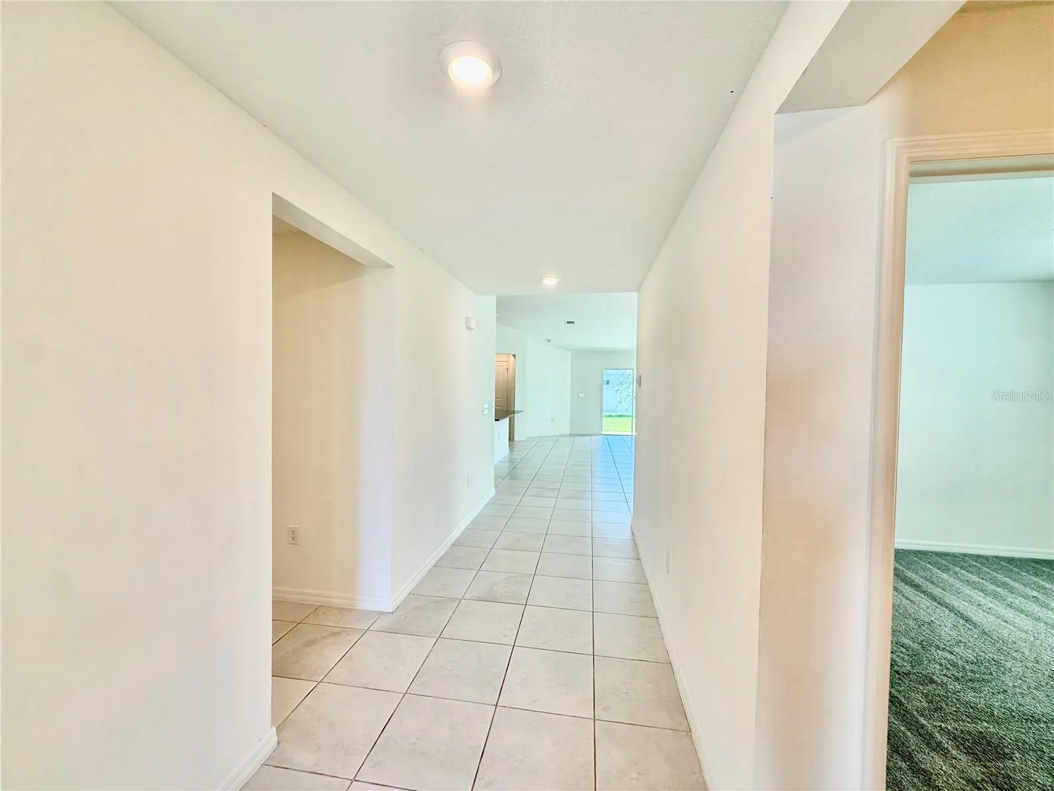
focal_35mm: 14
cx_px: 527
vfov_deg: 85.7
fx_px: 426
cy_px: 396
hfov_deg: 102.1
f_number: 2.2
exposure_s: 1/120
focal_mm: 2.22
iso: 100
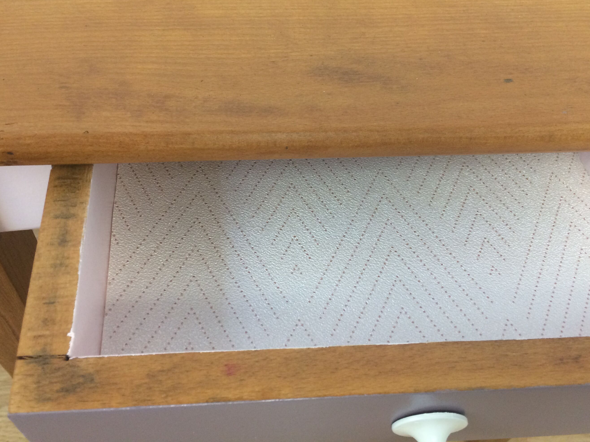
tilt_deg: -52.2
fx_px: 614
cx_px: 287
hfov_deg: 51.3
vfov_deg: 39.4
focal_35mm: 36
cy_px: 168
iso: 80
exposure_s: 1/33
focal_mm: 4.15
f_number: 2.2
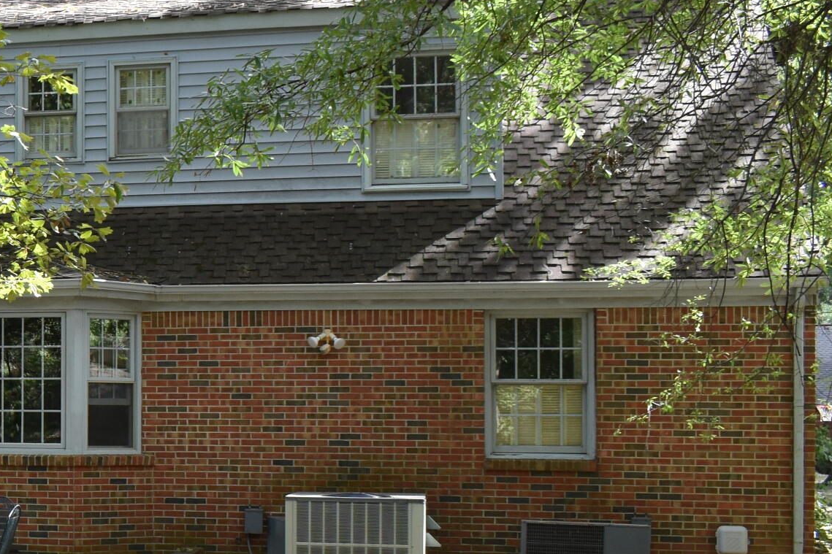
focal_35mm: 79
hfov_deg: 23.1
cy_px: 352
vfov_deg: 17.2
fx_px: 1825
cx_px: -211
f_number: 6.3
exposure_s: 1/160
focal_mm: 20
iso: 400
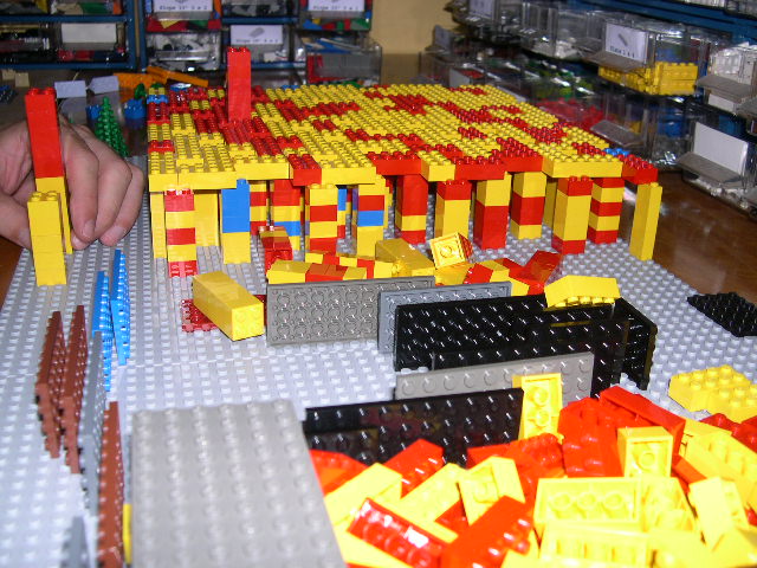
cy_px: 284
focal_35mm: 38
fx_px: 831
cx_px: 378
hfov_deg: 49.0
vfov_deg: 37.7
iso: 100
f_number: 2.8
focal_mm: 8
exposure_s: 1/60
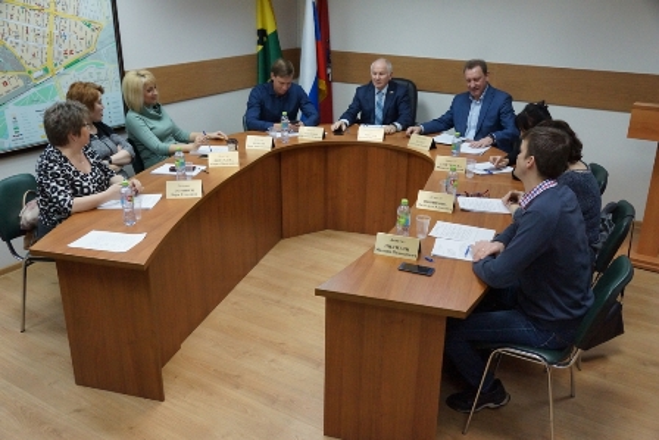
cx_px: 330
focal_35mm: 33
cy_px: 220
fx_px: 604
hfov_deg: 57.2
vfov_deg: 40.0
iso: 2000
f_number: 5.6
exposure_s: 1/125
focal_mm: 22
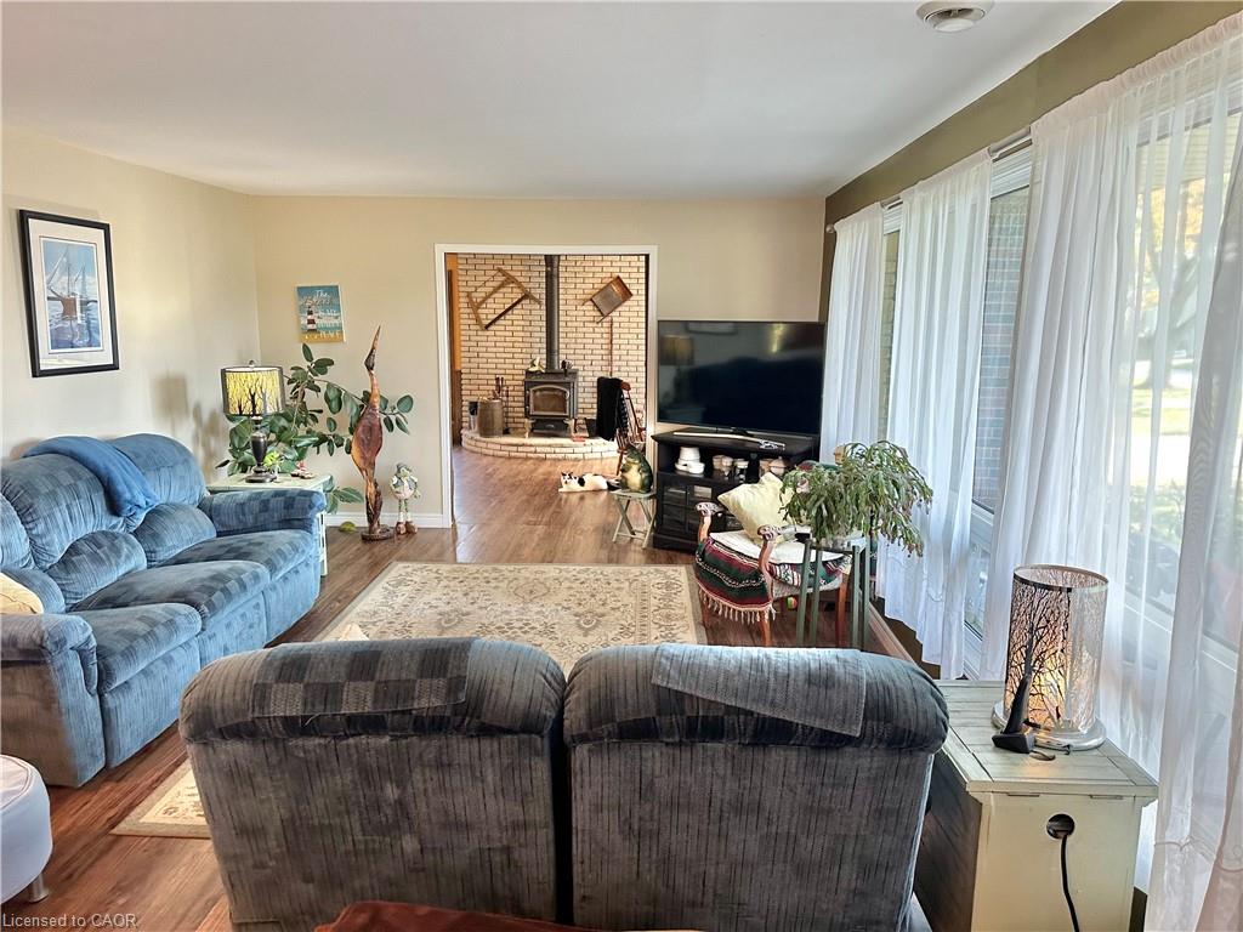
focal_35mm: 24
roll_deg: -0.7
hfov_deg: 71.6
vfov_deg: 56.8
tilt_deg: -4.3
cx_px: 622
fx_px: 862
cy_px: 466
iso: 200
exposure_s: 1/120
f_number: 1.78
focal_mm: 6.86
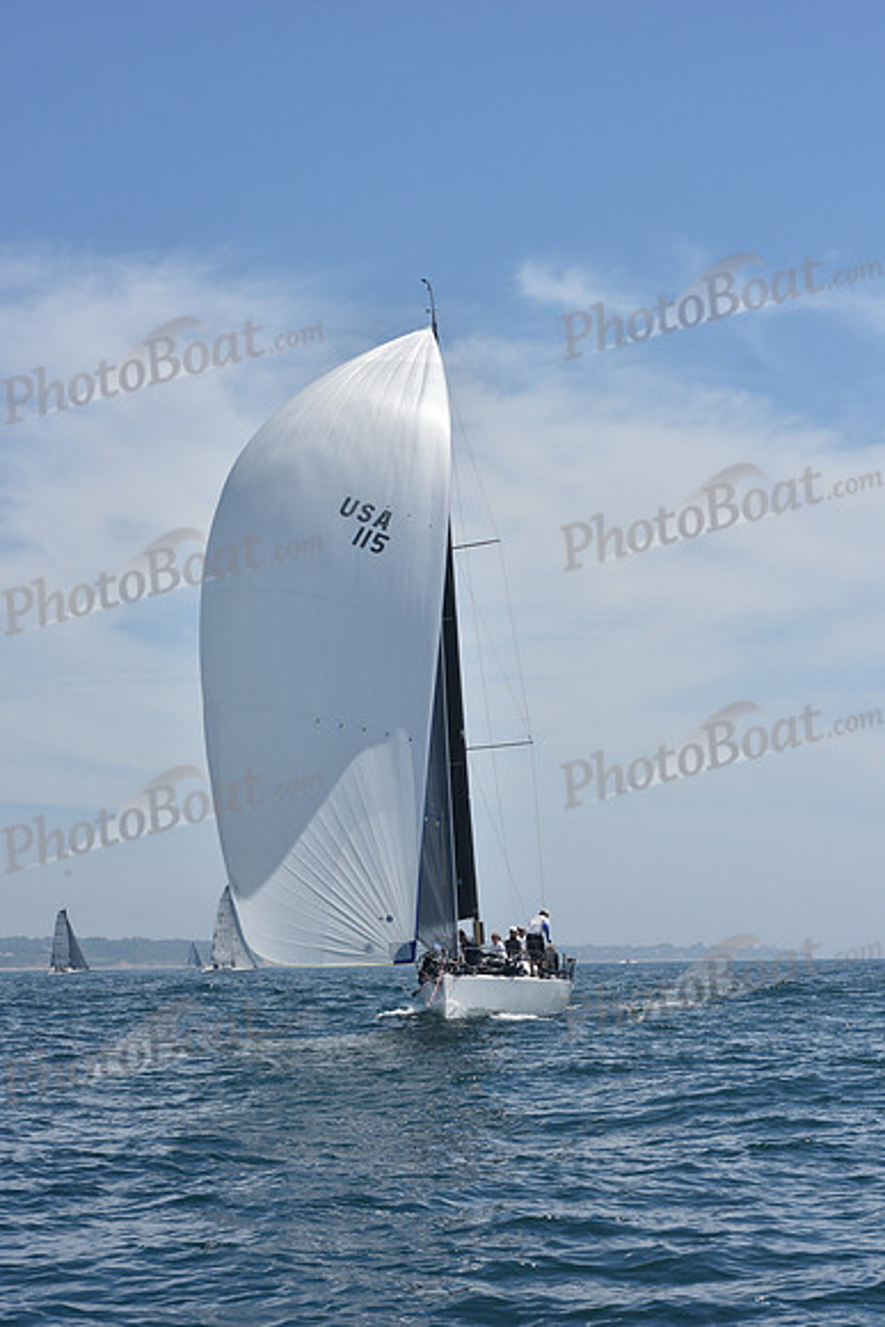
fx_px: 2874
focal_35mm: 78
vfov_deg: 26.0
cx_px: 442
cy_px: 664
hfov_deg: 17.5
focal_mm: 78
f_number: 11
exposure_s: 1/800
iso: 250
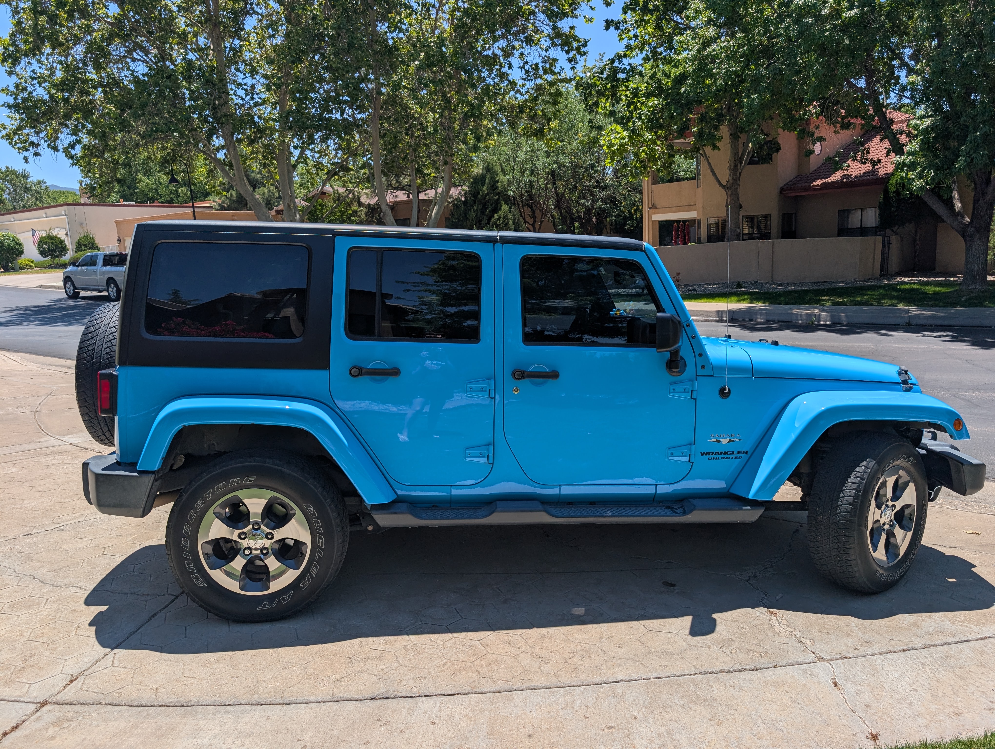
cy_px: 374
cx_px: 498
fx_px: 691
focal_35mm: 24
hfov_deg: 71.5
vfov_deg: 56.9
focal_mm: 6.9
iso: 17
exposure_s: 1/7576
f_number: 1.68
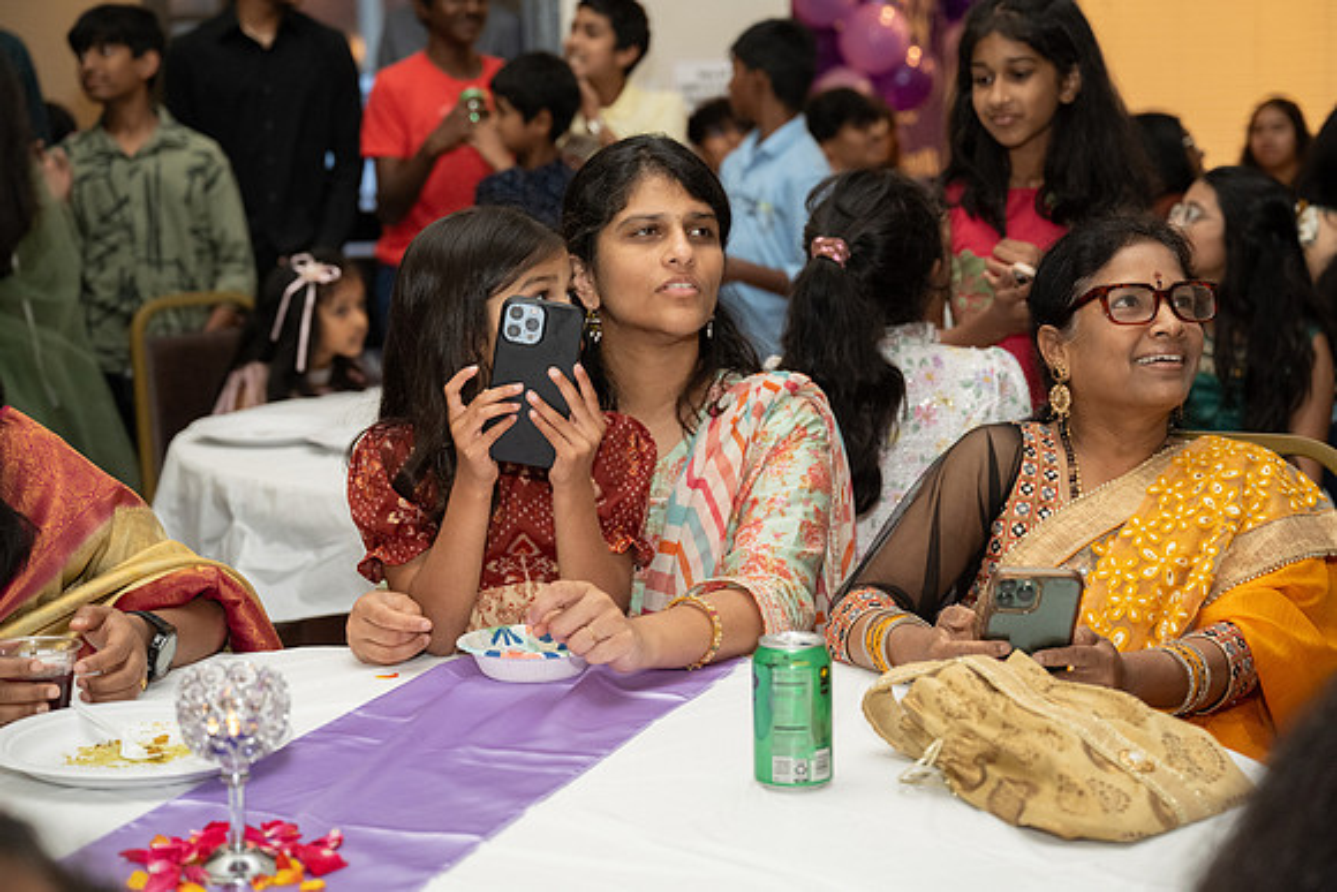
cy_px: 446
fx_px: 2459
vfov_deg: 20.6
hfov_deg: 30.4
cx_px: 668
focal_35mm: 66
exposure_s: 1/160
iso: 1250
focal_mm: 63
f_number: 3.5
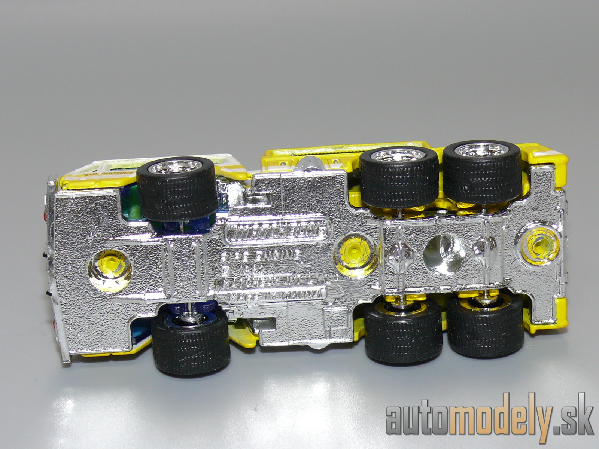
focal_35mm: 103
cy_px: 224
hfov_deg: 19.1
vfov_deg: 14.4
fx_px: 1782
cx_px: 300
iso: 100
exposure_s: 1/30
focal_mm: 13.5
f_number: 4
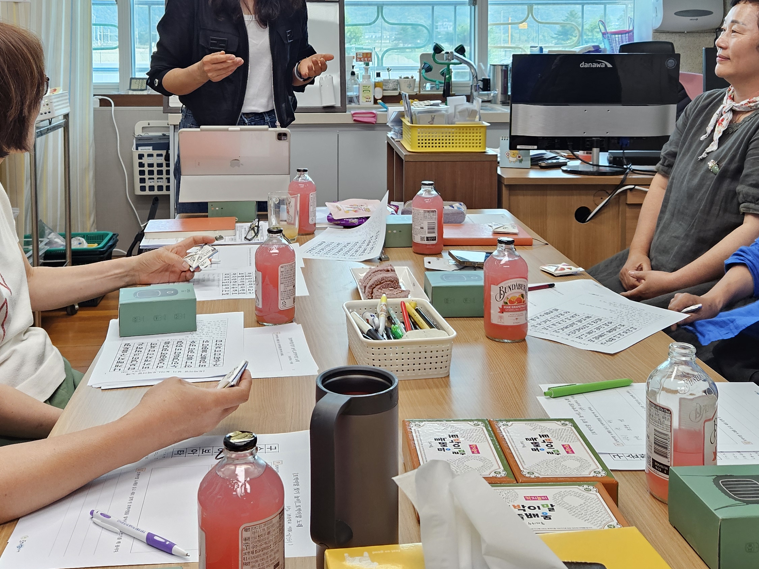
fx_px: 899
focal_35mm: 41
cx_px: 346
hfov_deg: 45.7
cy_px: 88
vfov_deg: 33.7
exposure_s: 1/120
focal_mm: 5.4
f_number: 1.8
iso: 160
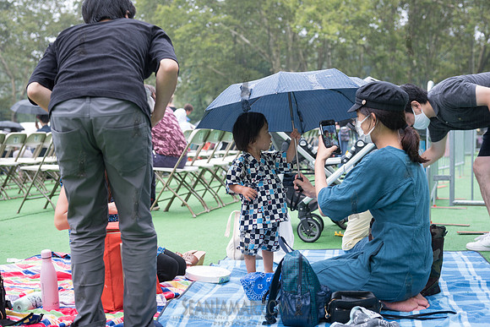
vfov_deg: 26.0
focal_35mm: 52
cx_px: 245
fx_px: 708
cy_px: 164
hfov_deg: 38.2
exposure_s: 1/60
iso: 160
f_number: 4
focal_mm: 52
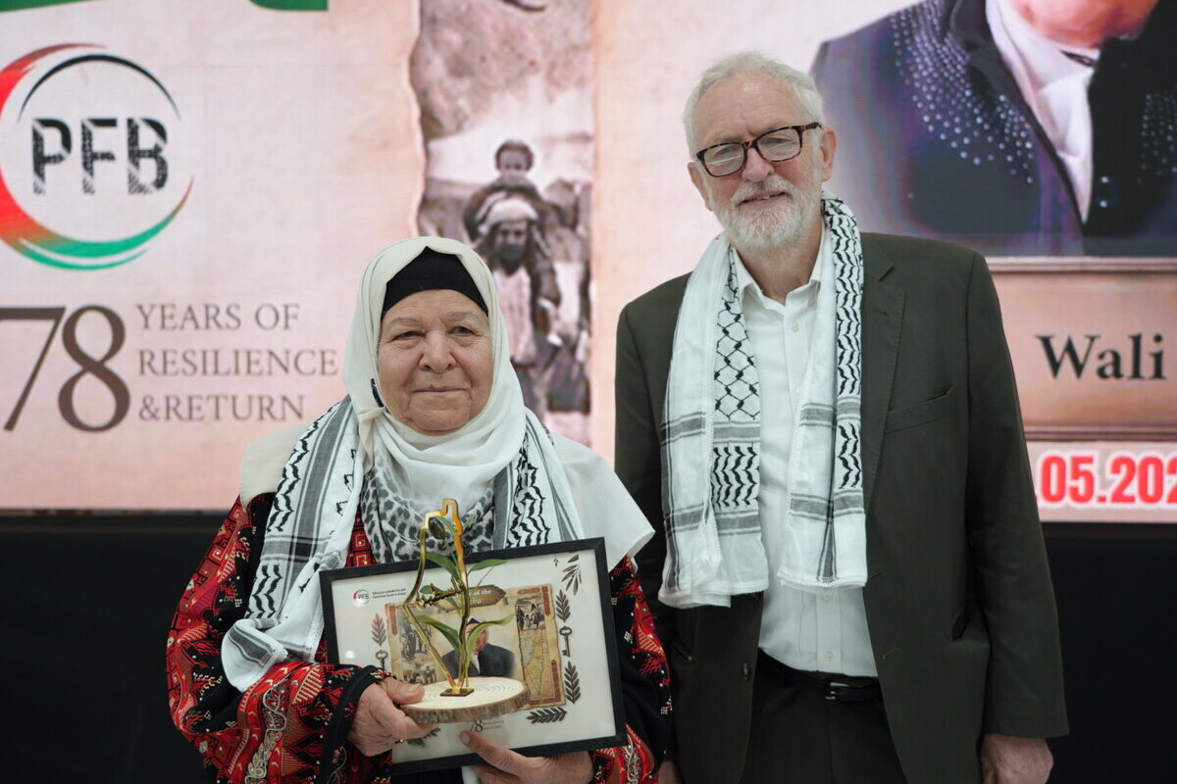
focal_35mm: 47
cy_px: 392
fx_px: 1537
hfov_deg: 41.9
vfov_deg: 28.6
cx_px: 588
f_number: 4
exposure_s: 1/160
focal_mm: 47
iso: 640
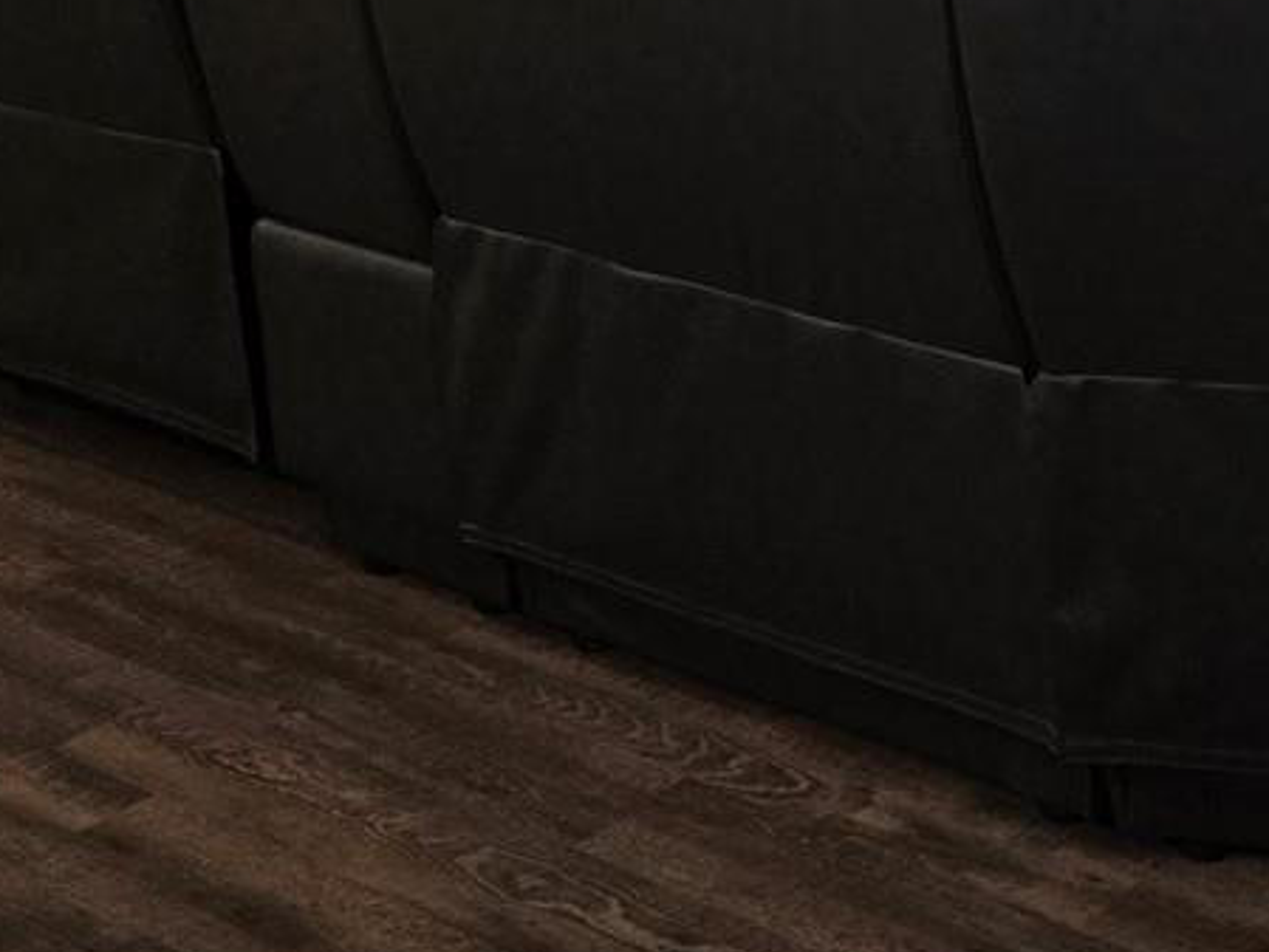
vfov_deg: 16.1
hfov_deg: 22.8
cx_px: 1292
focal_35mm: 82
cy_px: -565
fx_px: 3007
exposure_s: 1/120
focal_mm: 5.4
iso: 125
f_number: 1.8
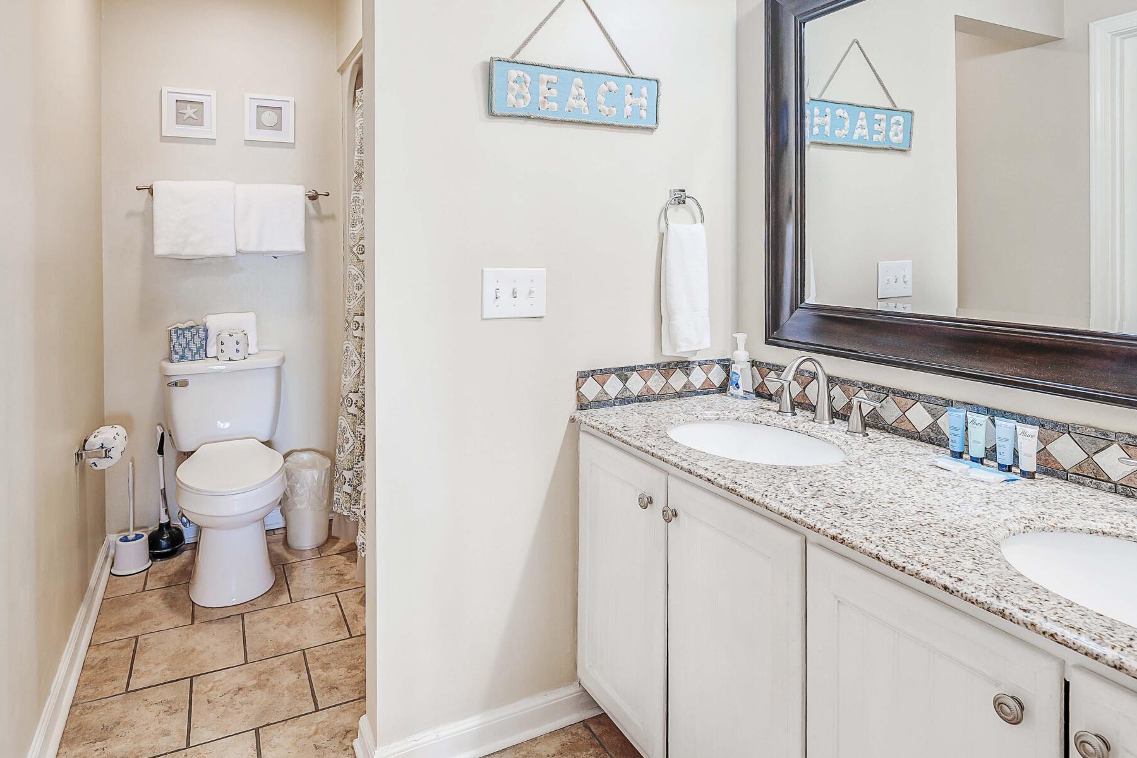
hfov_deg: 83.9
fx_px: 632
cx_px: 547
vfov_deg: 60.4
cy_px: 250
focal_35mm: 20
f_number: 5.6
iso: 100
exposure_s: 1/8
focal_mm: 12
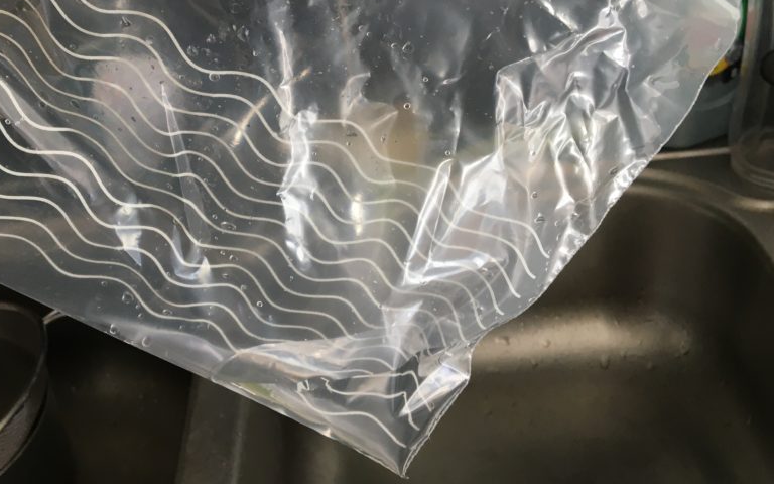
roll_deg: +9.8
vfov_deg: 30.6
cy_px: 113
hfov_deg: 47.8
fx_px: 865
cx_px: 298
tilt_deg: -25.3
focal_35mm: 41
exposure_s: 1/33
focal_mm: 4.15
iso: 40
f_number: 2.2
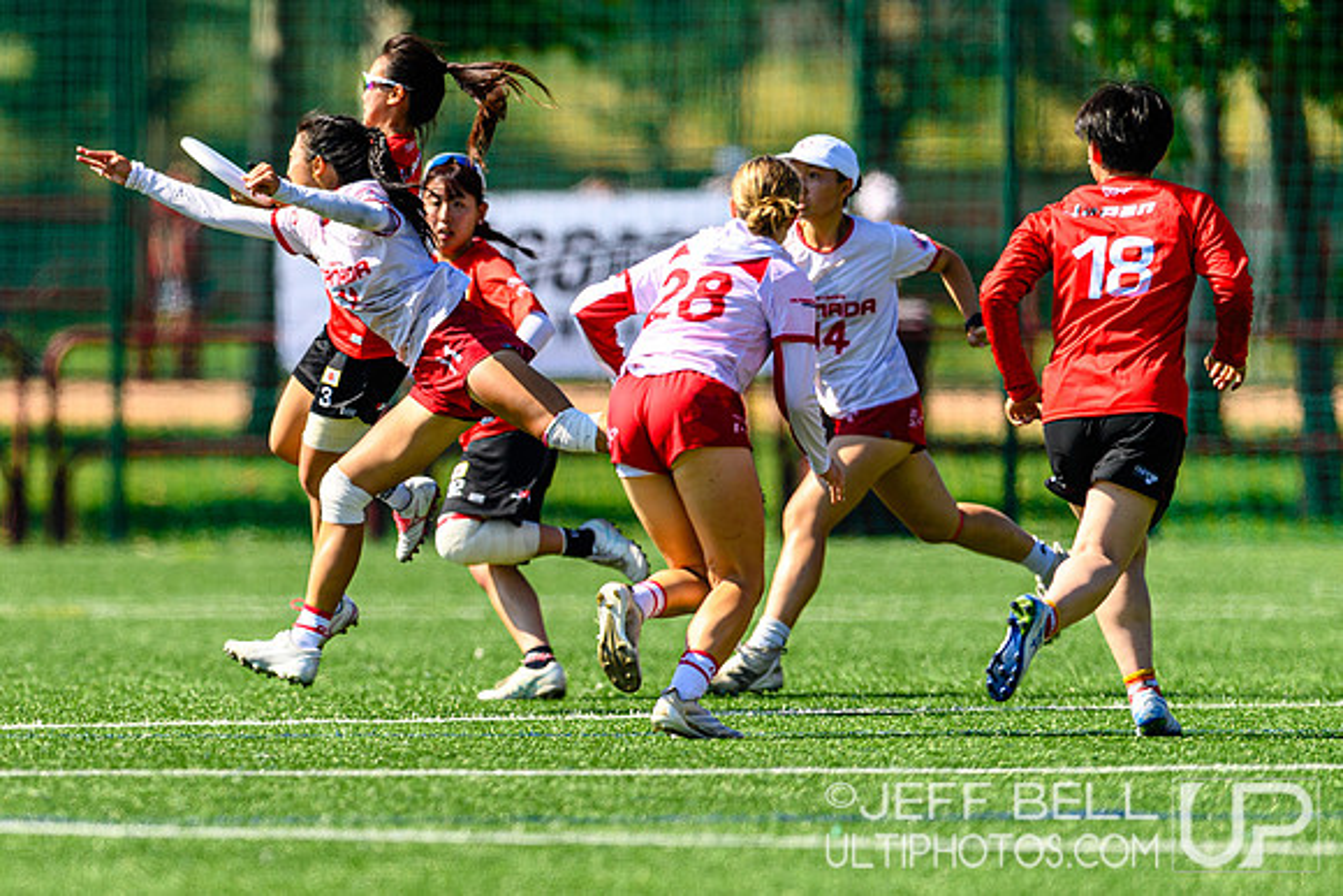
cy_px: 537
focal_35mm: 646
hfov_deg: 3.2
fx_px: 24116
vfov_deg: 2.1
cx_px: 304
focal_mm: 400
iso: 100
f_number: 3.2
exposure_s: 1/1600
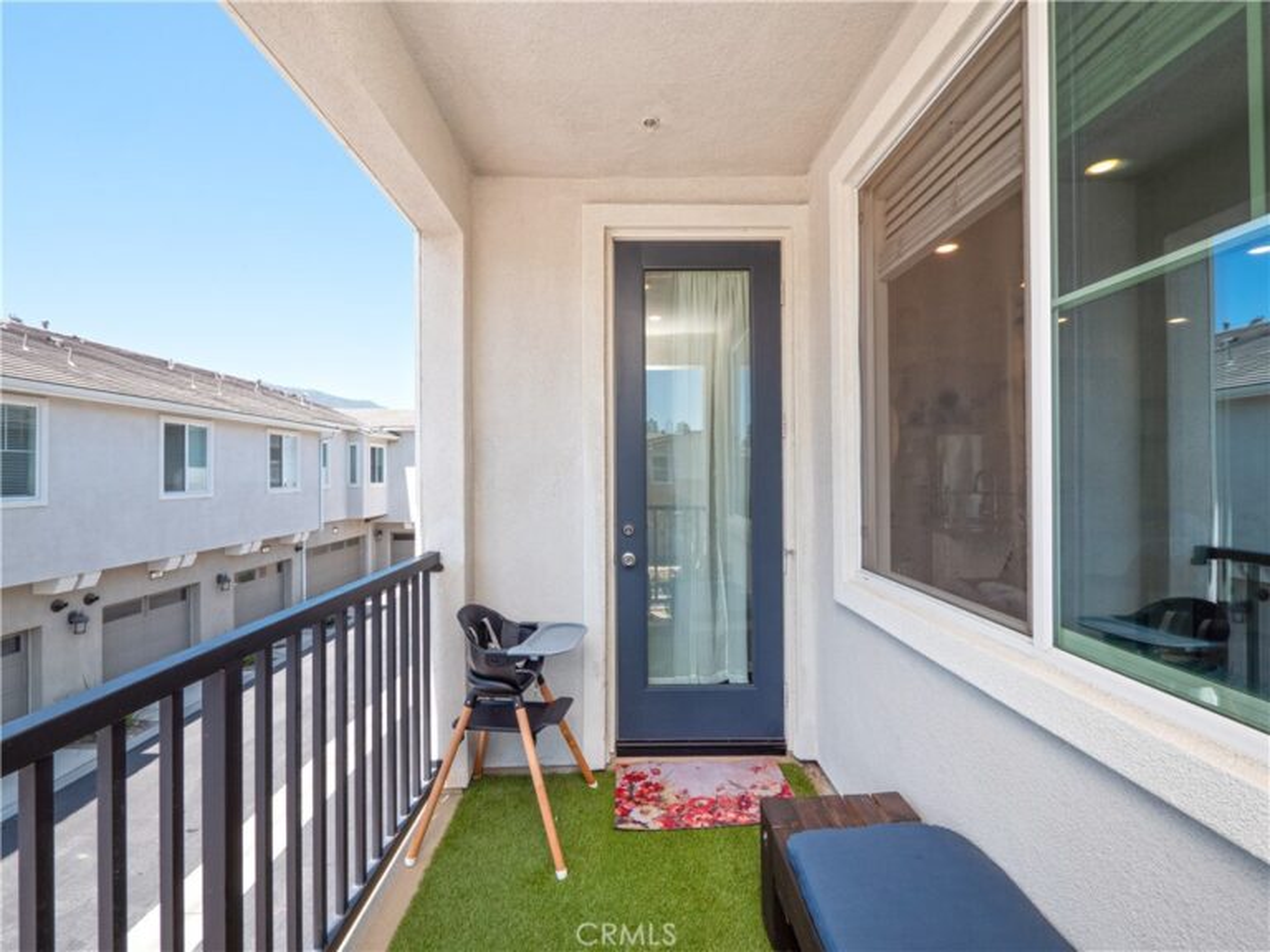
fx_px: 550
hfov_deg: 98.2
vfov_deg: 81.7
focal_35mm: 15
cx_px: 635
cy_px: 476
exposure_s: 1/125
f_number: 8
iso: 160
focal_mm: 7
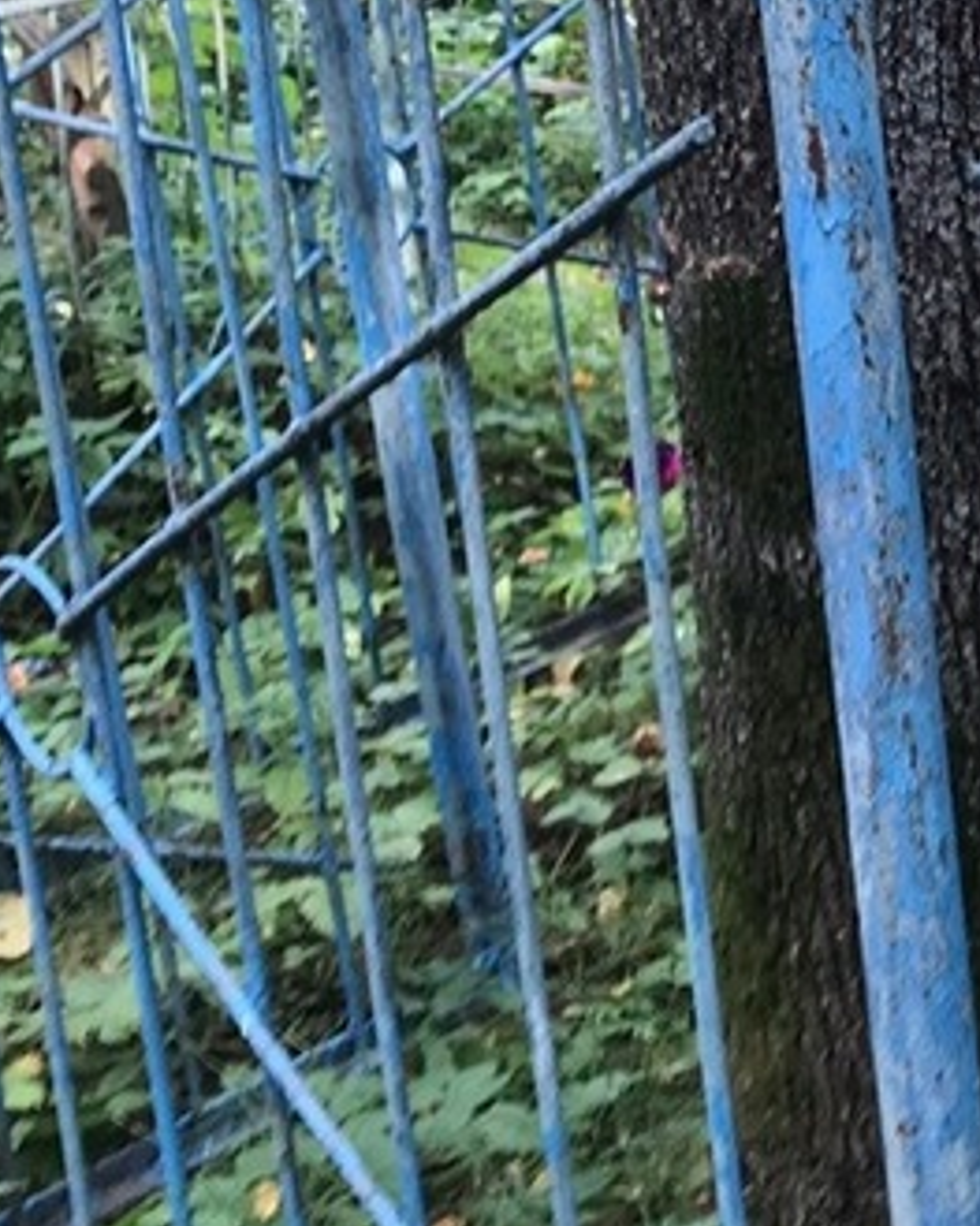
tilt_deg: -12.2
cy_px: -7
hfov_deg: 17.4
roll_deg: +6.0
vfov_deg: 21.7
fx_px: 3083
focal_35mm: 85
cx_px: 1096
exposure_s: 1/50
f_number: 1.8
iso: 20
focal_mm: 3.99
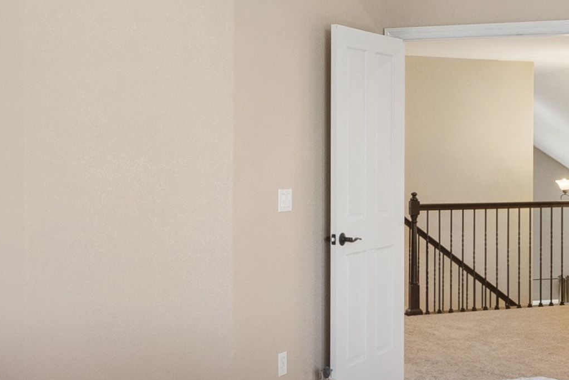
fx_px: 980
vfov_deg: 21.9
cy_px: 155
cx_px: 494
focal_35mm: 62
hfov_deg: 31.1
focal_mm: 15
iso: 1000
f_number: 8
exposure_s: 1/125
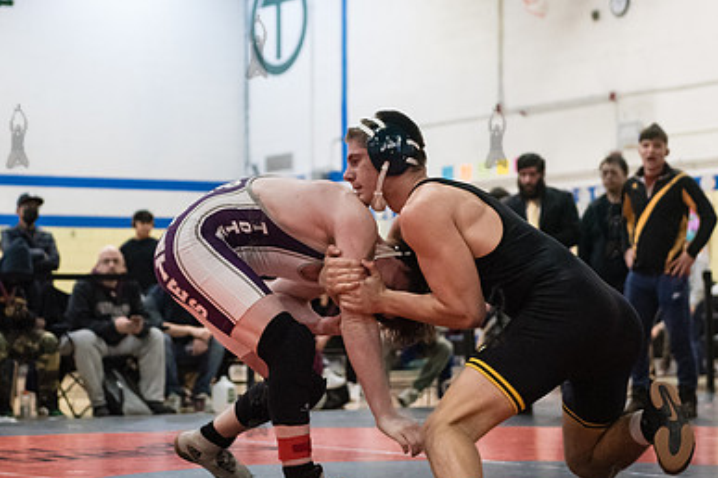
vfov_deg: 13.0
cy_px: 225
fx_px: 2094
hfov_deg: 19.4
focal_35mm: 105
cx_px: 256
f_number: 3.2
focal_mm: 70
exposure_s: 1/500
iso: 8000
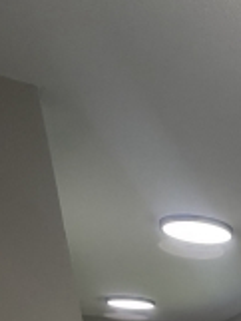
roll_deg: +1.0
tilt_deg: -18.3
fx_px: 538
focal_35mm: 58
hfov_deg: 19.1
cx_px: 436
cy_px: 587
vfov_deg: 21.2
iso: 160
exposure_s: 1/120
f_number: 2.2
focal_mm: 2.22
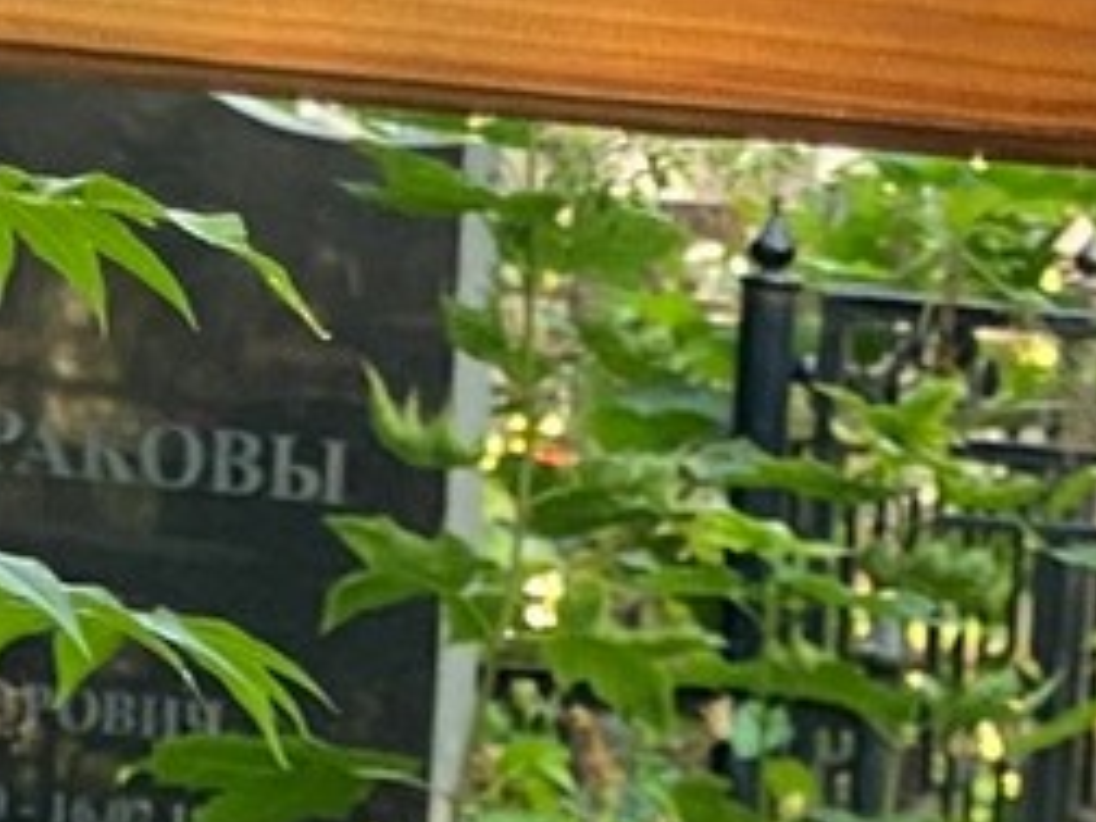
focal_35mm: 297
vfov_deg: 4.8
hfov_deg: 6.6
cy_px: 2257
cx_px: 1601
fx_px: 9404
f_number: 2
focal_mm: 6
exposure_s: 1/122
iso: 40
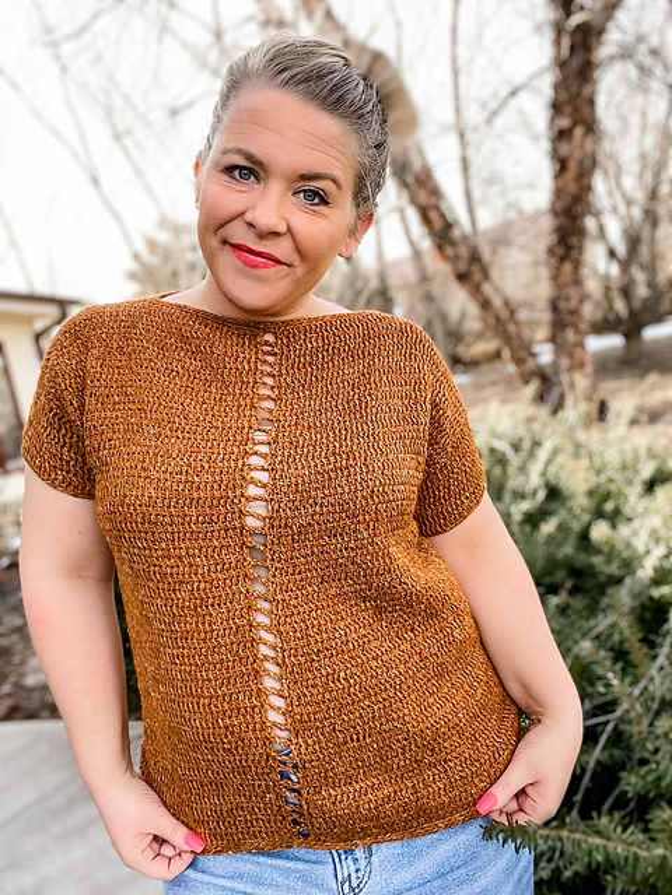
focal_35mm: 30
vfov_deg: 60.0
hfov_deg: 46.8
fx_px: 777
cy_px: 448
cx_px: 336
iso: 32
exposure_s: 1/120
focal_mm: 2.71
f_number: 2.2
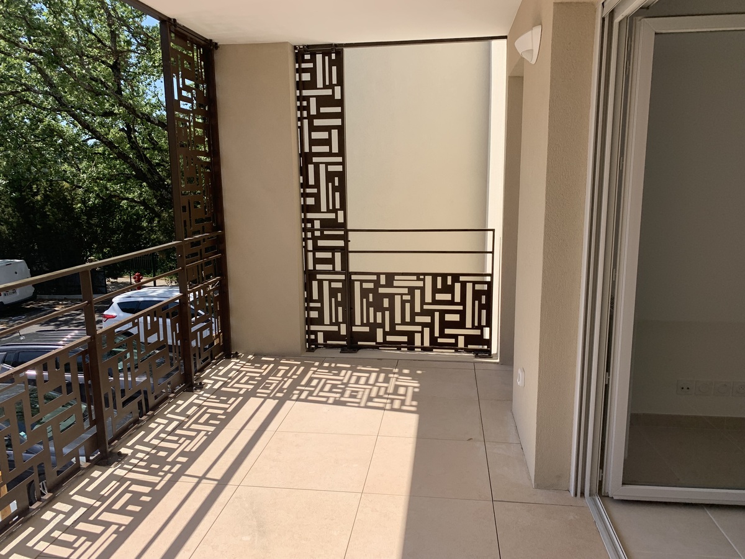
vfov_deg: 53.1
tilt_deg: -12.2
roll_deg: +0.8
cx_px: 372
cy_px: 280
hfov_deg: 67.3
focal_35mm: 26
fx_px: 560
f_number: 1.8
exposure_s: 1/1427
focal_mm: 4.25
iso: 25
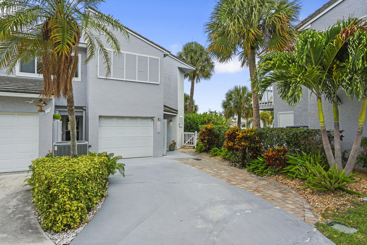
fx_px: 214
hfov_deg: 81.2
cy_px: 122
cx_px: 184
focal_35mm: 21
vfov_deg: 59.5
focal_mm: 21
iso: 125
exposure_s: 1/30
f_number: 10
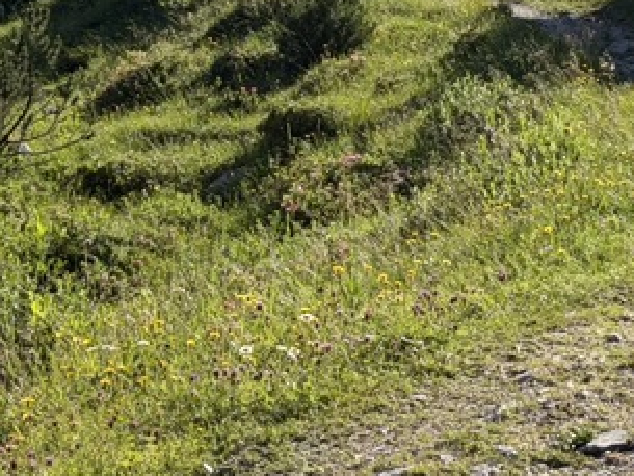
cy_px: -73
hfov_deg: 12.3
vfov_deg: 9.1
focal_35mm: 161
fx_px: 2950
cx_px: 399
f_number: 1.78
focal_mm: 6.76
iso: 64
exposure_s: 1/4878
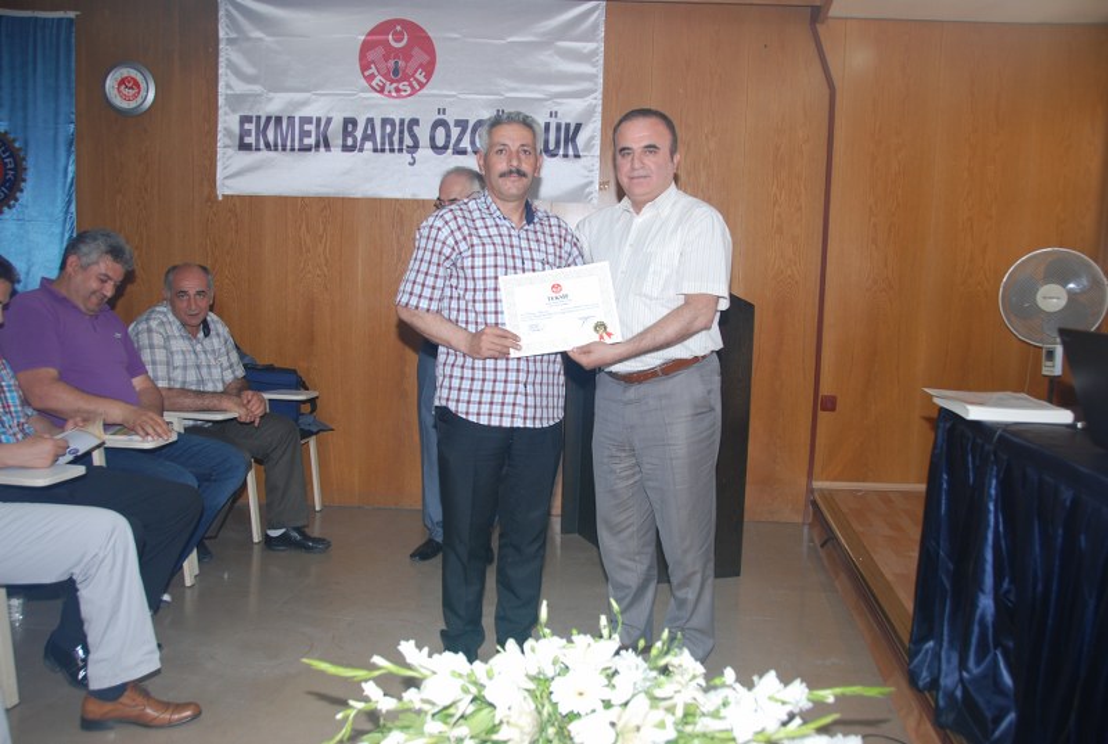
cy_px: 372
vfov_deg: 43.8
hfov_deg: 61.8
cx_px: 554
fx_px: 925
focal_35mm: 30
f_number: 4
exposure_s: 1/60
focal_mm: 20
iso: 200
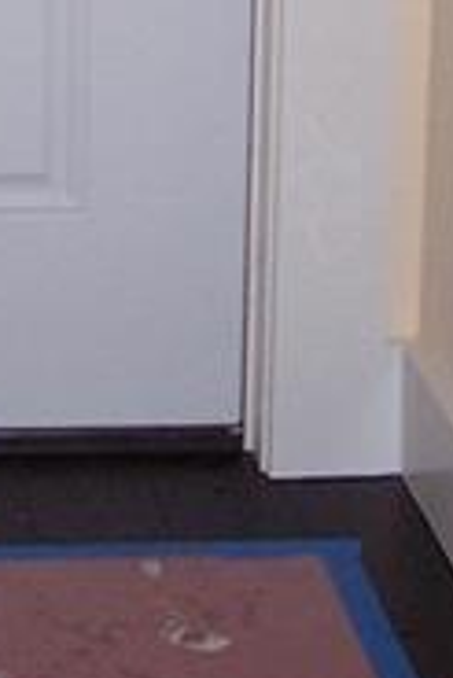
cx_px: -110
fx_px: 3108
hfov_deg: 8.2
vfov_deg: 12.2
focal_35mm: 165
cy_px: -92
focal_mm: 6.3
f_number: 2.8
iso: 140
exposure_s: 1/60
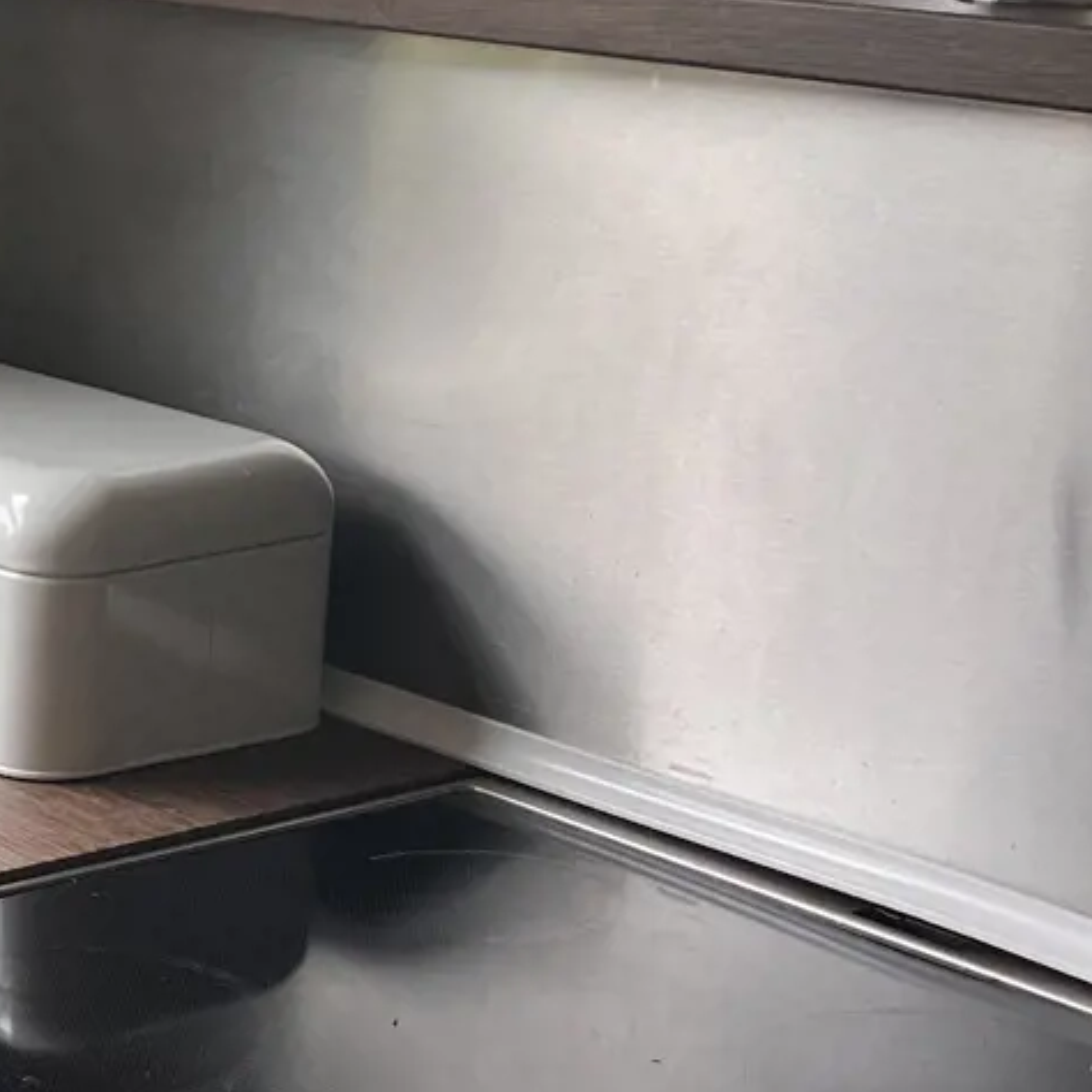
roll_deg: -0.1
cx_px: -134
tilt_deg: -21.9
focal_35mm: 93
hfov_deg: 18.0
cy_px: 981
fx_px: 3319
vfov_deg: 18.4
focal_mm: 5.7
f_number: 1.5
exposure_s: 1/110
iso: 125
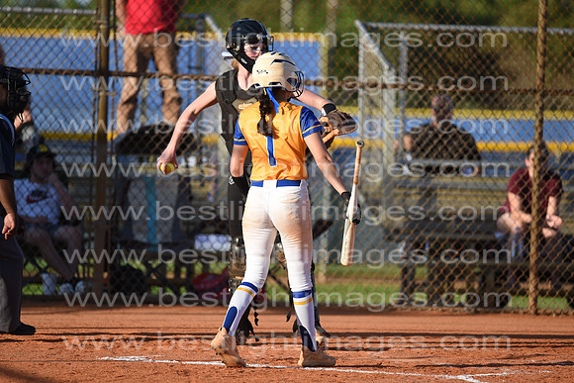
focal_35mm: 300
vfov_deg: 4.6
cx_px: 287
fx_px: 4784
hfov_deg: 6.9
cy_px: 192
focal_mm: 300
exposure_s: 1/640
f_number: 4
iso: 100
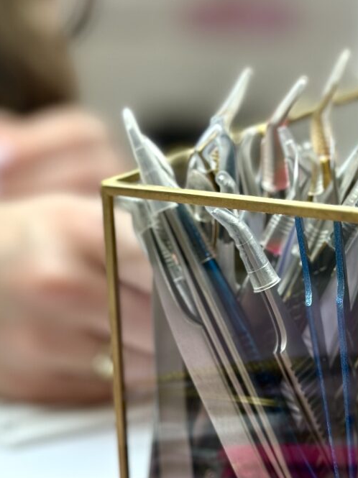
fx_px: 1435
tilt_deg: -14.8
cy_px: 376
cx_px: 156
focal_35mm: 104
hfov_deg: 14.2
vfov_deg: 18.7
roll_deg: -1.2
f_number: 1.78
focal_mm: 6.86
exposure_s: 1/271
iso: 80
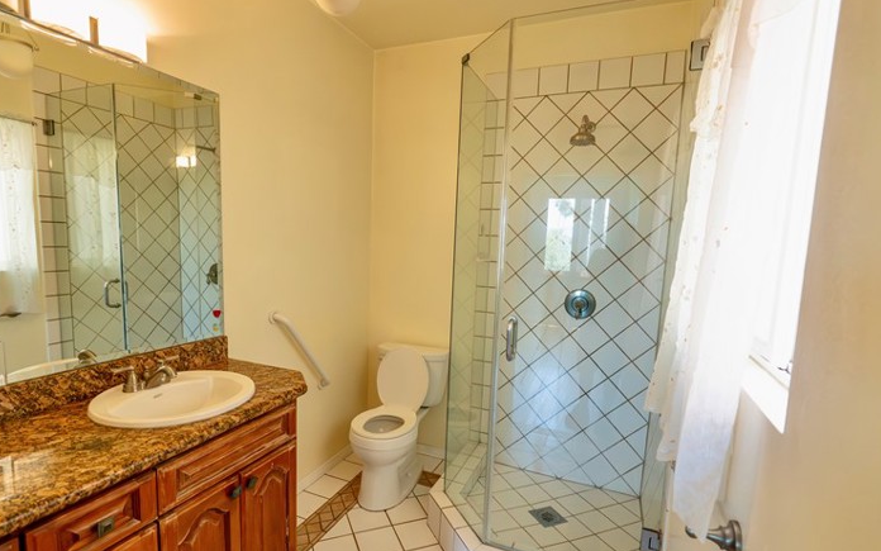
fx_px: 432
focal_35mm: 18
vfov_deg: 64.9
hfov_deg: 91.1
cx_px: 427
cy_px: 298
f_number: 2.8
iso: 5000
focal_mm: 12
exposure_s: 1/1000
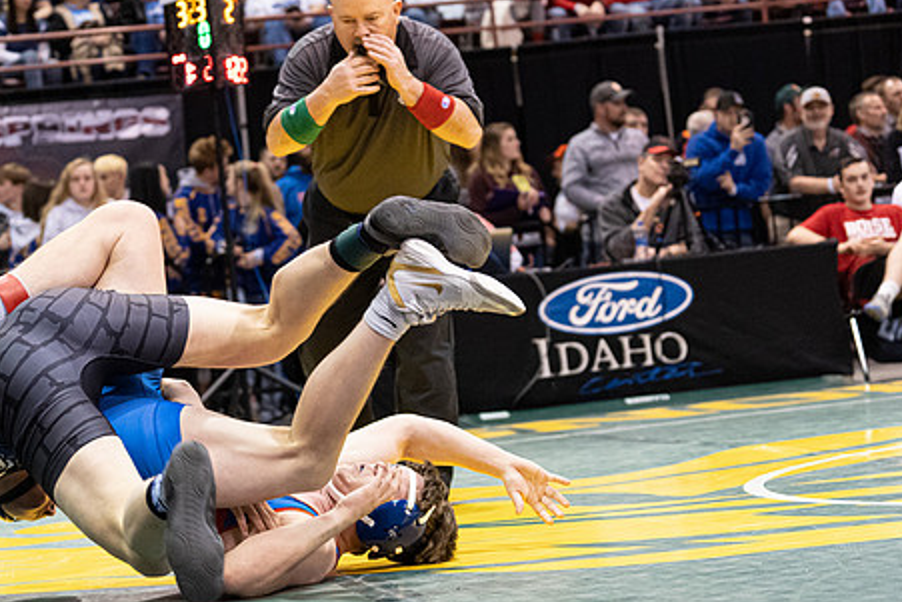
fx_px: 2707
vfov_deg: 12.7
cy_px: 341
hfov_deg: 18.9
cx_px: 340
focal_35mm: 108
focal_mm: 84
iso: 8000
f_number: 4
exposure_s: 1/500
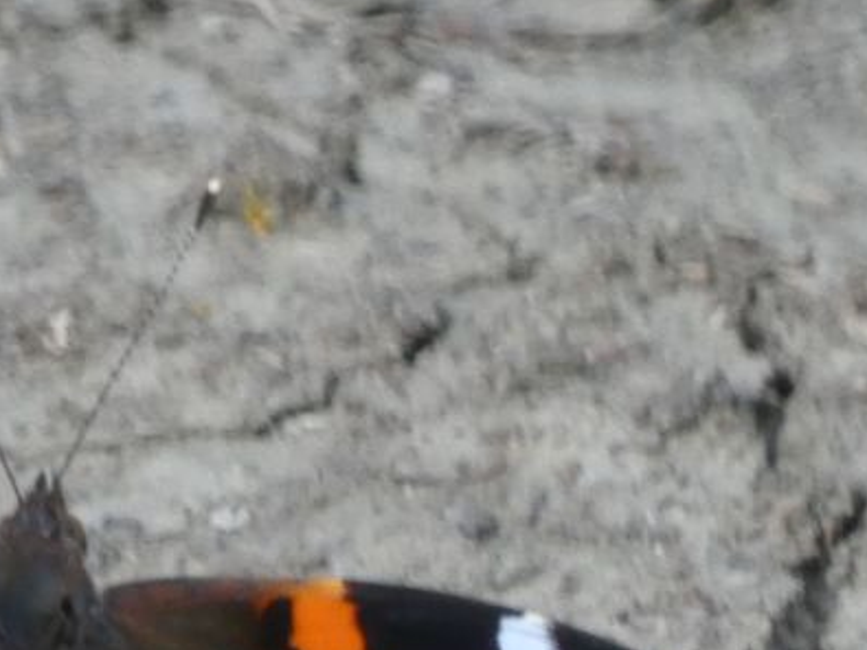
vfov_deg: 0.6
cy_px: 679
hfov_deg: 0.8
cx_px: 38
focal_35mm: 2591
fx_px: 64875
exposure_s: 1/125
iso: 320
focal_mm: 215
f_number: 5.9
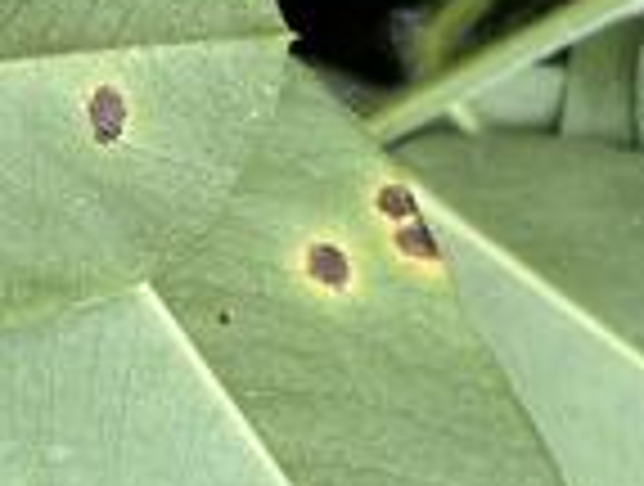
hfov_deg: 13.4
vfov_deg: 10.3
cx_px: -9
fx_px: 2704
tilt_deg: -64.4
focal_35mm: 145
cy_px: 252
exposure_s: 1/520
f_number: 1.6
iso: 32
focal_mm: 5.96
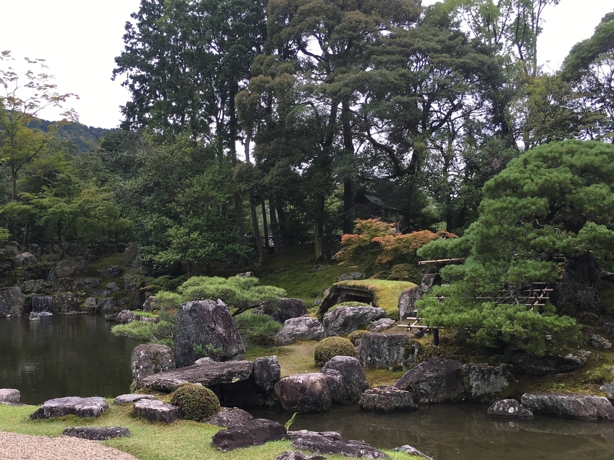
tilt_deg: +1.9
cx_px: 302
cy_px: 281
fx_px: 674
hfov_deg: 49.0
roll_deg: +1.9
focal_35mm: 38
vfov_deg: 37.5
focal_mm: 4.15
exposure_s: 1/469
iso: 25
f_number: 2.2
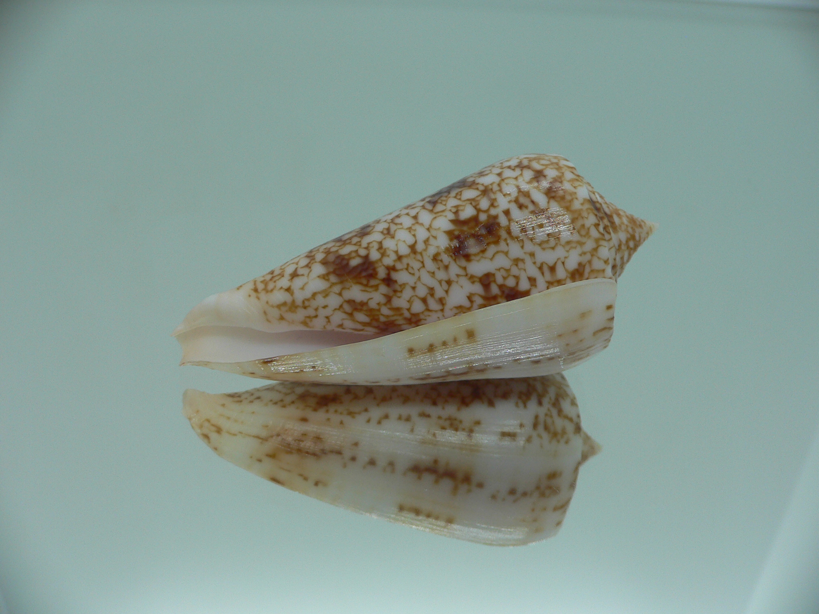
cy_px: 307
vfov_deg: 40.7
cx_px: 410
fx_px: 828
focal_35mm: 35
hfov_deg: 52.6
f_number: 2.8
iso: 80
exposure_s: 1/60
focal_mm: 4.6
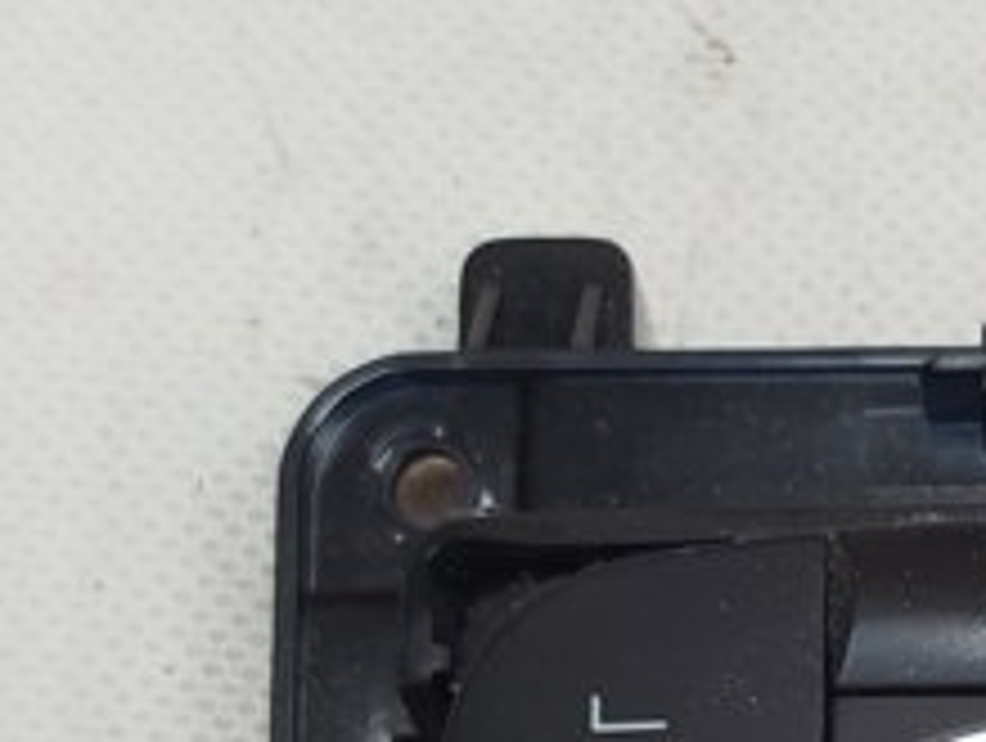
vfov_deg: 10.3
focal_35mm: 140
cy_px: 1039
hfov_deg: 13.7
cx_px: 1117
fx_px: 3994
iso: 64
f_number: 1.7
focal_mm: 5.31
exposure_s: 1/100
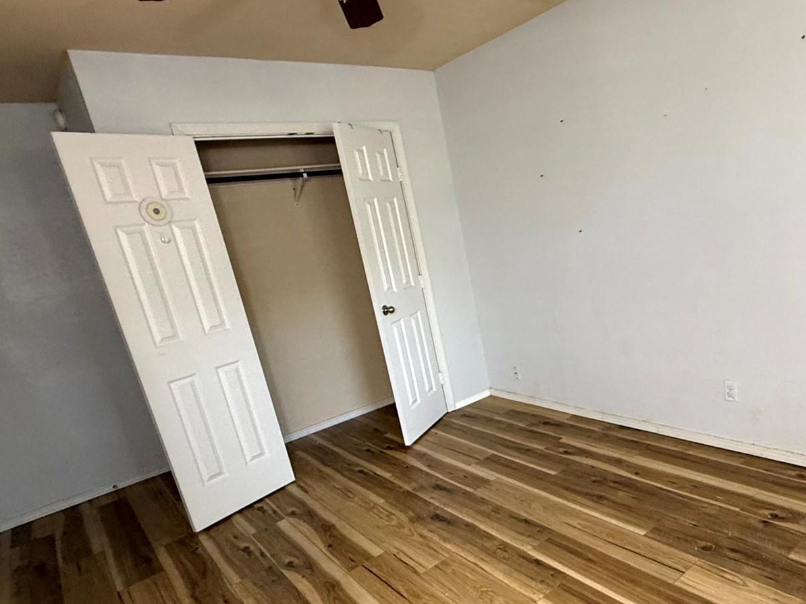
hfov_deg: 69.2
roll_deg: +8.1
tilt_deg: -14.5
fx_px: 559
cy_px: 365
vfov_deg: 56.3
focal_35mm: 24
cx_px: 548
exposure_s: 1/60
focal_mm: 2.22
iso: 400
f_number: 2.2
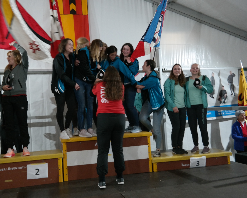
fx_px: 227
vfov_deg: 47.1
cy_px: 99
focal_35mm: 31
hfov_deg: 56.8
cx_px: 100
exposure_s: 1/40
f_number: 3.5
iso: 800
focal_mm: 18
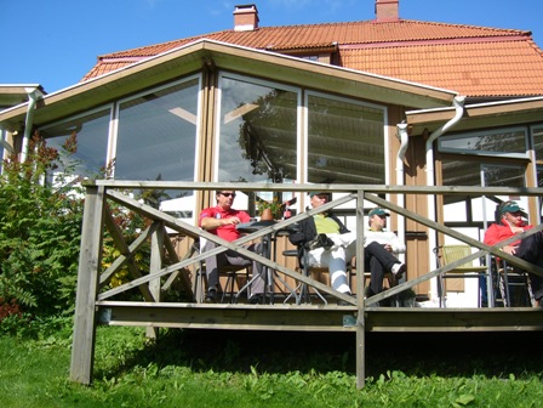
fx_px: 549
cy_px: 204
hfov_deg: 52.6
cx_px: 272
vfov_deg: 40.7
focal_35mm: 35
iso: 50
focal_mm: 5.8
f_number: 8
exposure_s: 1/125
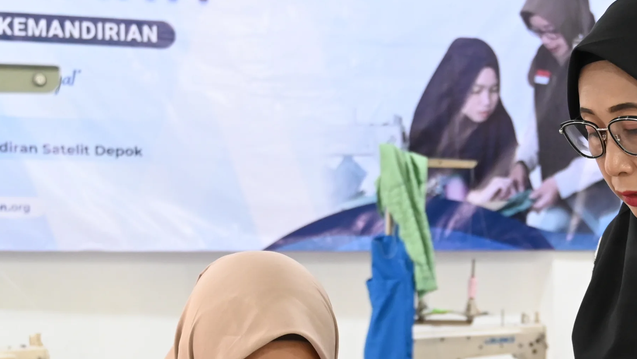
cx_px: 452
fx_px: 1441
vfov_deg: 14.0
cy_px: 354
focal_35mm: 85
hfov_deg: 24.7
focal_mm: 32.5
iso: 2800
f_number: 4
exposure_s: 1/125
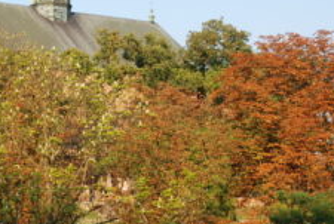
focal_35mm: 103
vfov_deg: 13.3
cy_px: 56
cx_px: 33
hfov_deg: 19.4
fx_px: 959
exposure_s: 1/320
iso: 400
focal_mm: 31
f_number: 9
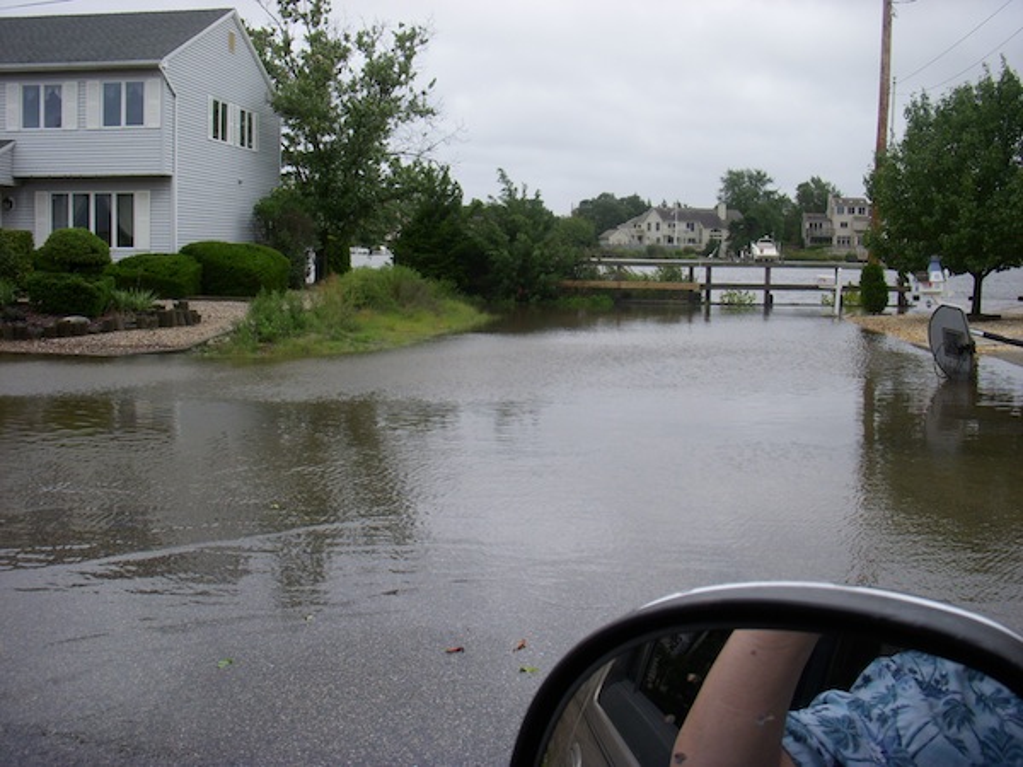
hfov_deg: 49.0
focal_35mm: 38
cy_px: 384
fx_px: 1123
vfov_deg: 37.7
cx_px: 512
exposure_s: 1/640
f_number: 3.3
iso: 100
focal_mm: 6.3
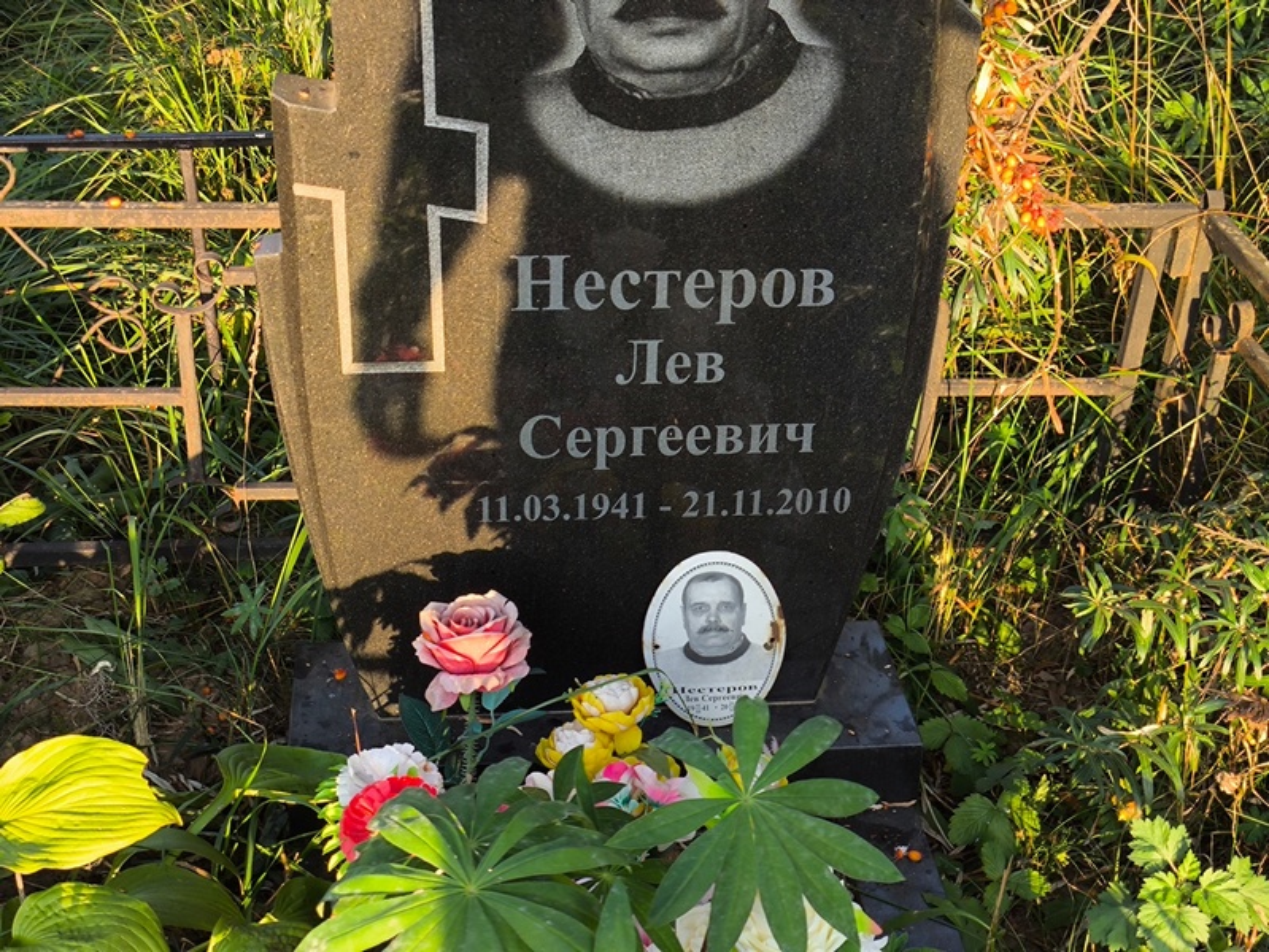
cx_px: 634
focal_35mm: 50
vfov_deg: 29.1
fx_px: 1834
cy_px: 476
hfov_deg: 38.2
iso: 50
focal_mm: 4.71
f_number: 1.7
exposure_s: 1/165
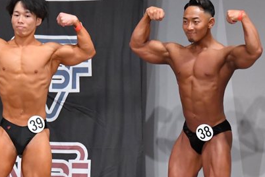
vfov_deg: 3.3
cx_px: 89
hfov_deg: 4.9
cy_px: 135
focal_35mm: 418
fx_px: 3077
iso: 6400
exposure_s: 1/400
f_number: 5.6
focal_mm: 145
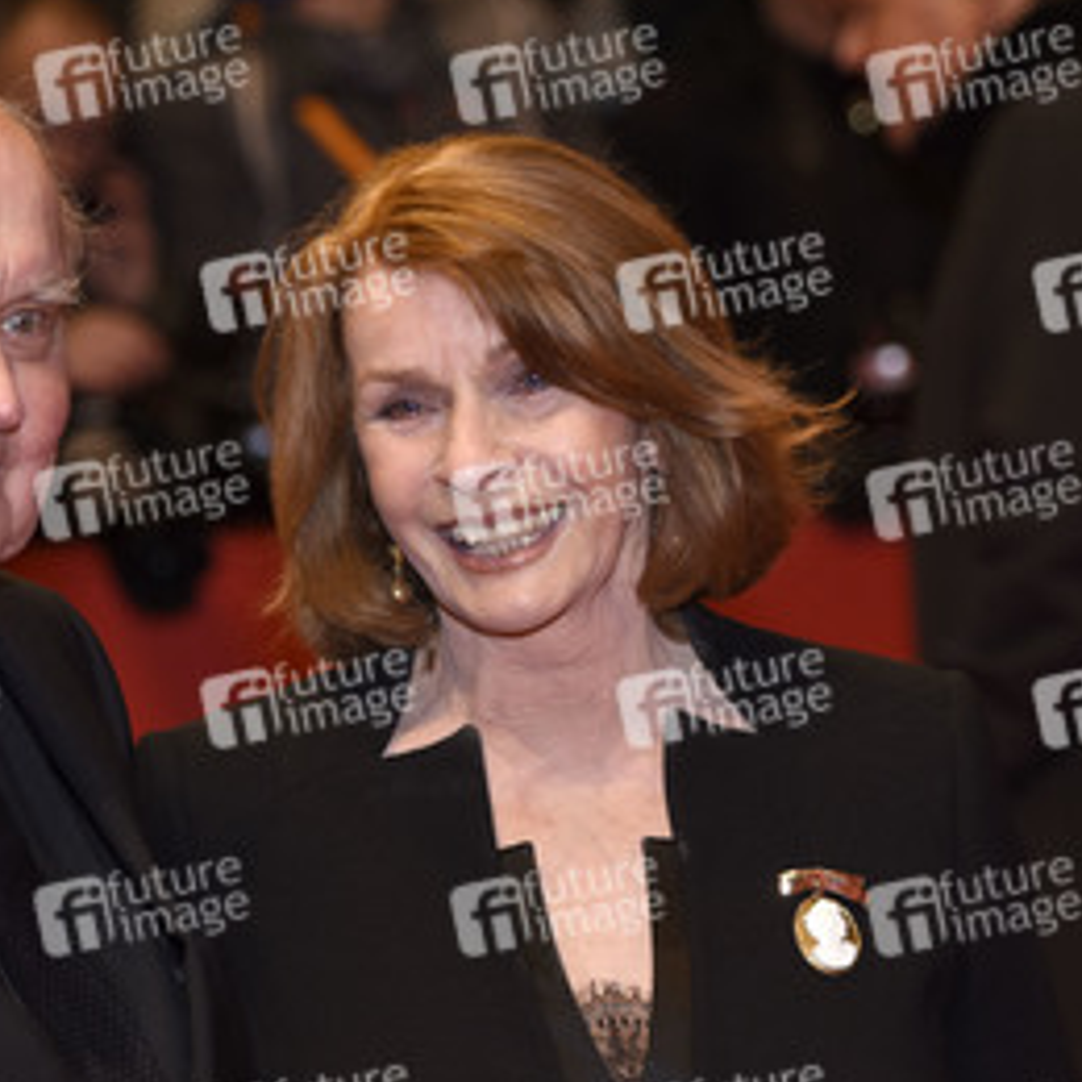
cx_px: 198
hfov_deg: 9.3
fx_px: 6639
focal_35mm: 188
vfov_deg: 9.3
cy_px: 595
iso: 640
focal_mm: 85
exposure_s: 1/500
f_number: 3.2
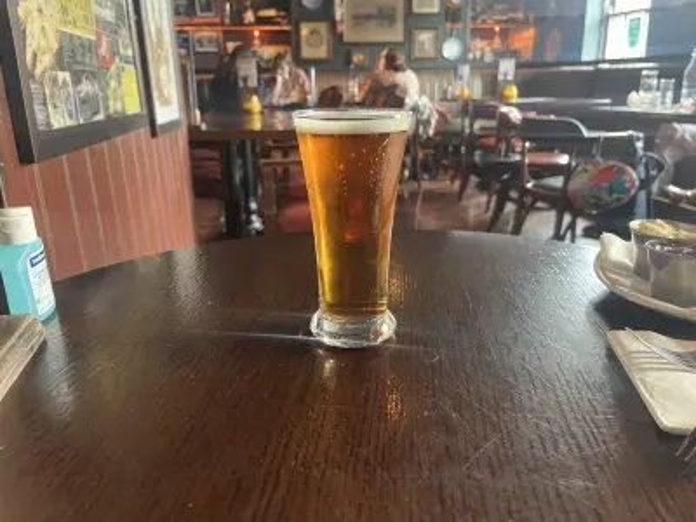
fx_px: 523
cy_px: 261
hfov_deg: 67.3
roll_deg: +1.1
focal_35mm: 26
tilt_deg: -18.9
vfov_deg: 53.1
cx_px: 348
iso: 400
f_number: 1.6
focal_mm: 5.1
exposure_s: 1/33
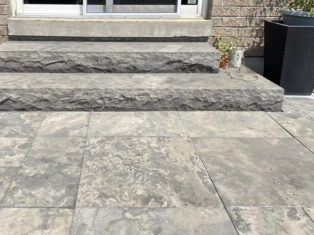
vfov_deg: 41.4
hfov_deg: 53.1
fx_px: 308
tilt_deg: -18.4
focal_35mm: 34
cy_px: 82
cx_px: 109
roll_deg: -0.9
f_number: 1.8
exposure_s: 1/4608
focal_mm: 4.25
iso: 32
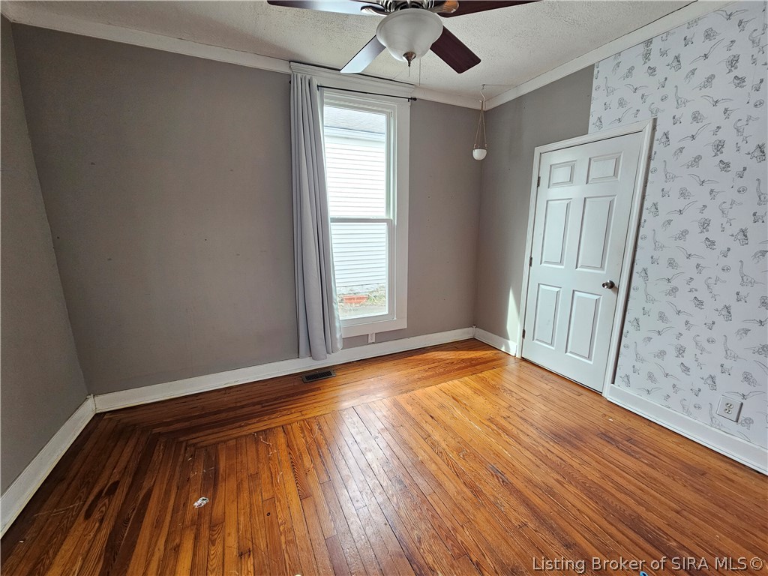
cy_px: 288
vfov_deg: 89.9
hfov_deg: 106.2
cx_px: 384
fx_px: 288
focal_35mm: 13
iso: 160
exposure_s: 1/77.4
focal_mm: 2.2
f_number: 2.2
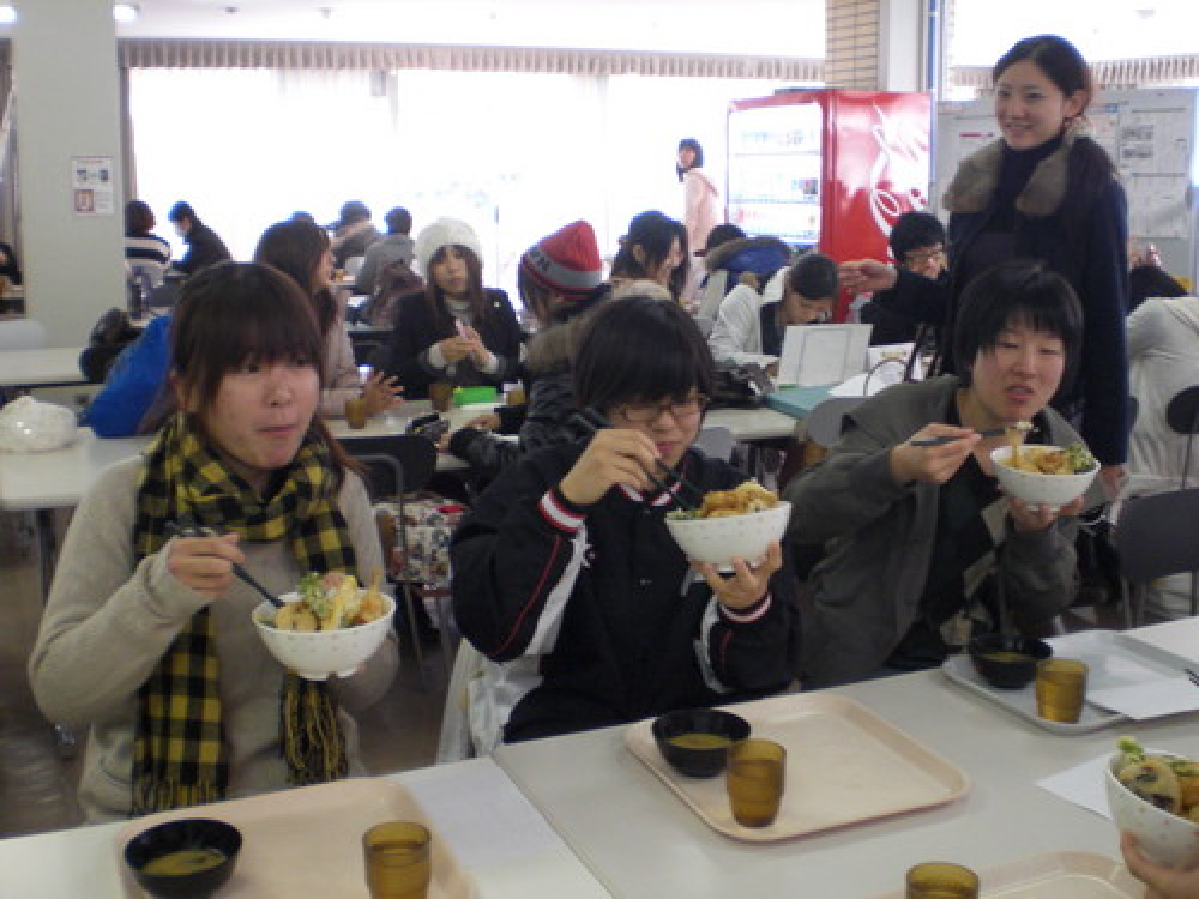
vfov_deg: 37.7
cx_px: 600
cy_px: 450
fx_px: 1316
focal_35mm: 38
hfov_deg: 49.0
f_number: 3.1
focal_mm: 6.3
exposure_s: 1/50
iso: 200
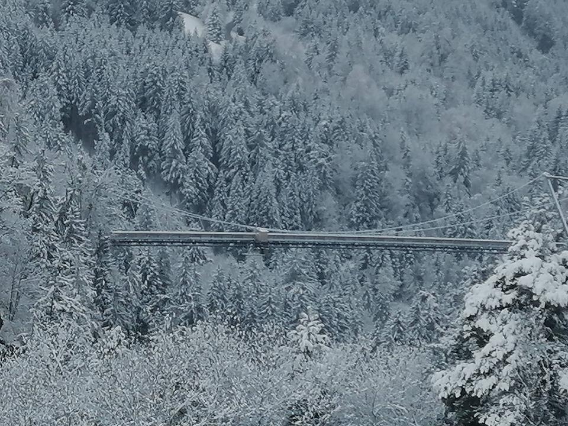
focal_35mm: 161
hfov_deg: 12.3
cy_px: 213
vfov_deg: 9.2
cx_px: 284
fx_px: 2642
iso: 50
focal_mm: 3.95
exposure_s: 1/510
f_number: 1.8
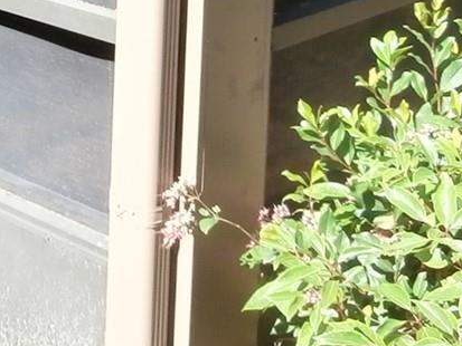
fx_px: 1242
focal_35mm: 93
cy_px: -225
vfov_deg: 14.4
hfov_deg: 20.1
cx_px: -55
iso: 100
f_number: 3
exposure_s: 1/320
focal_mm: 4.2
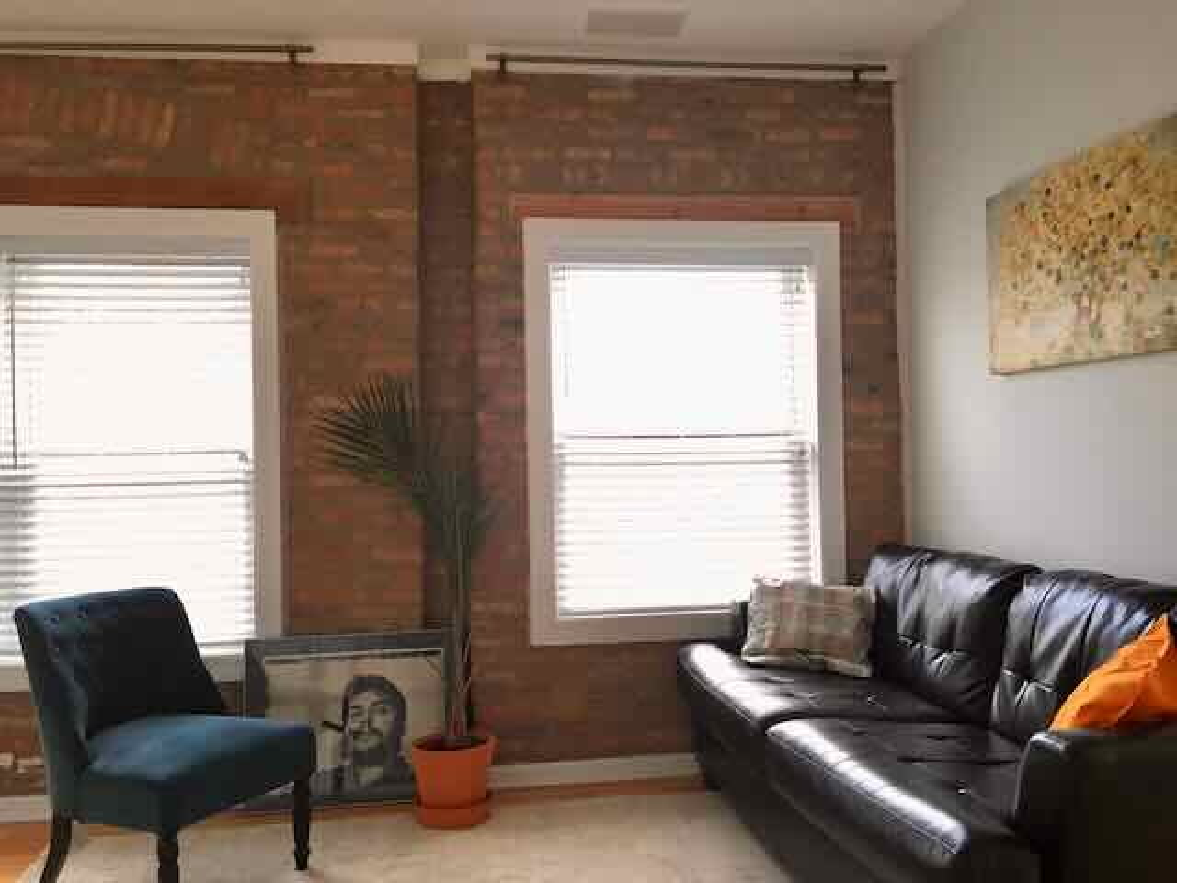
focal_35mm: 29
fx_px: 986
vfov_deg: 48.2
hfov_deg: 61.7
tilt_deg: +1.2
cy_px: 442
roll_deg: +1.6
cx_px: 588
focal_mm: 4.15
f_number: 2.2
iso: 125
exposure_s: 1/30
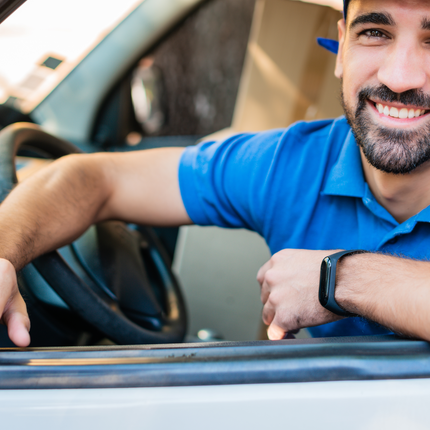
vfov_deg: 28.5
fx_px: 843
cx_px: 246
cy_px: 175
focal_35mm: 60
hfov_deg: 28.6
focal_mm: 35
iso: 100
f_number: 2
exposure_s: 1/160
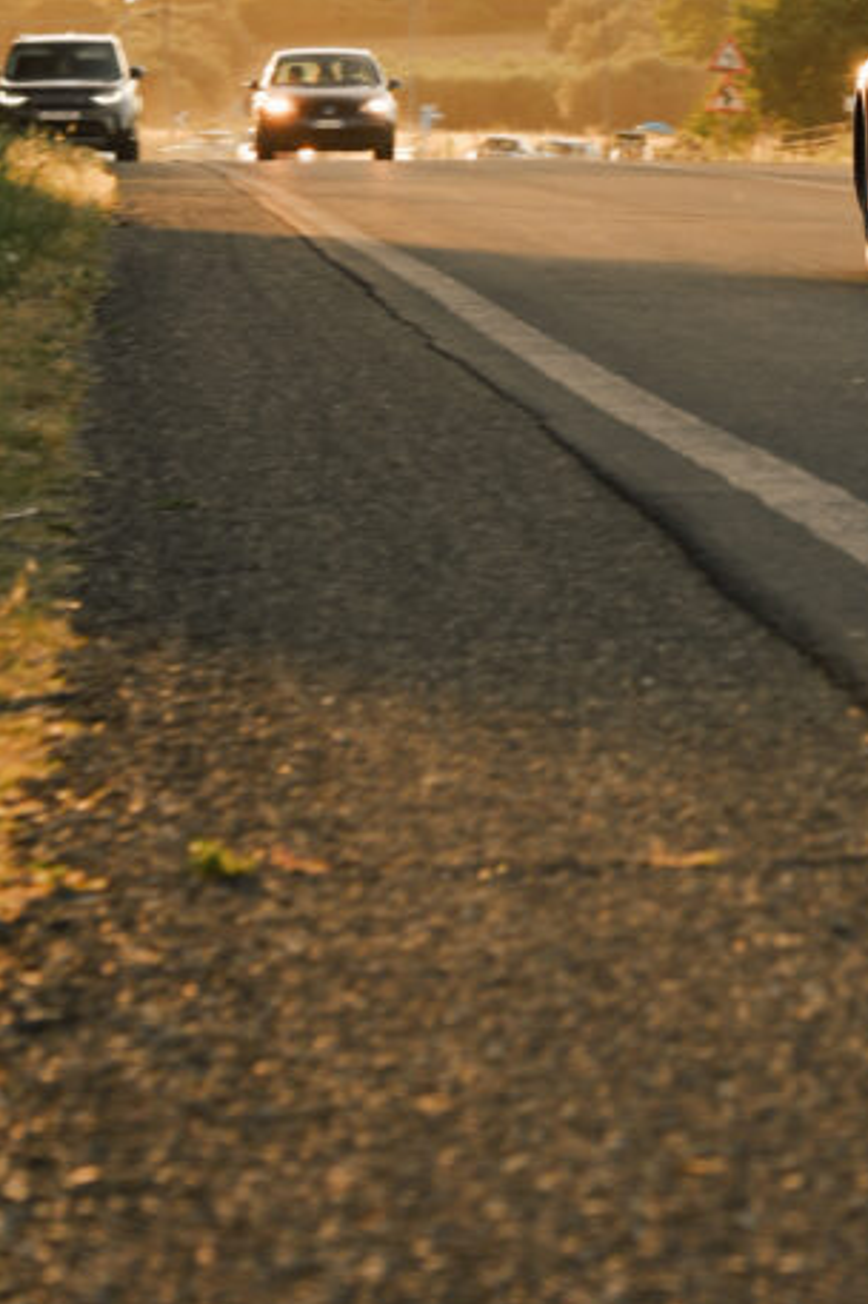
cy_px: 100
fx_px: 8548
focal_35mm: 236
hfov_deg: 5.8
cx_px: 1146
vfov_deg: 8.7
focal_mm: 77
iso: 100
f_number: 7.1
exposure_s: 1/50
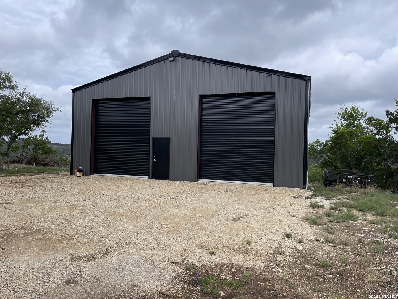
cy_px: 150
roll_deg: -1.1
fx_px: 287
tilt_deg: -0.3
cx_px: 199
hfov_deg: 69.4
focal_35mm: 25
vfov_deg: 54.9
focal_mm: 5.1
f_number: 1.6
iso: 32
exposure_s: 1/2660
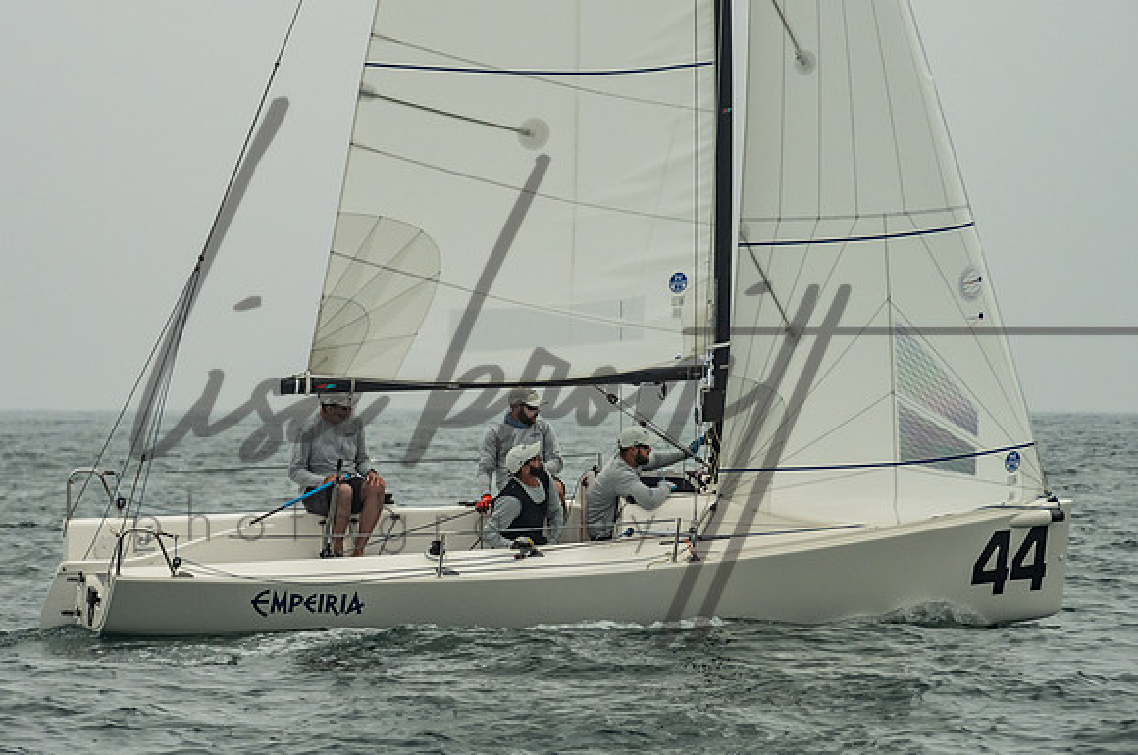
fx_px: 9537
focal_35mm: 302
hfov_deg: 6.8
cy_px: 256
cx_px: 405
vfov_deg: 4.5
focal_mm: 200
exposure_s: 1/2500
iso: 800
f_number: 9
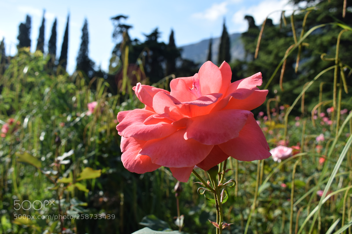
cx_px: 176
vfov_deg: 38.4
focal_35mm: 34
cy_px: 117
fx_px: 337
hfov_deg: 55.1
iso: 200
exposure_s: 1/500
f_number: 8
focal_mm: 23
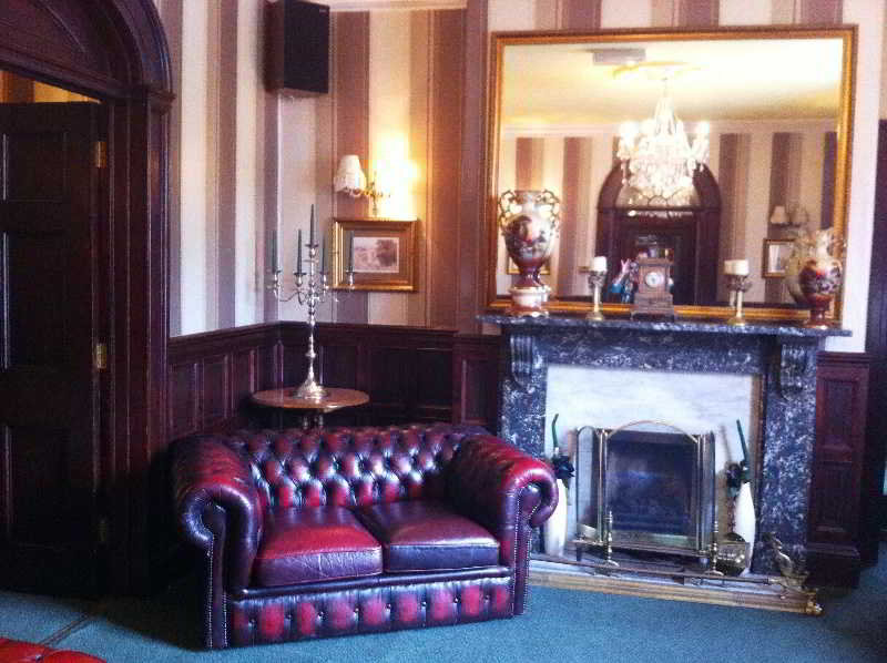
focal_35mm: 35
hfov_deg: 52.7
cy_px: 332
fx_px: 896
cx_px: 444
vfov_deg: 40.6
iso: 320
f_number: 2.8
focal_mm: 3.85
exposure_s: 1/15
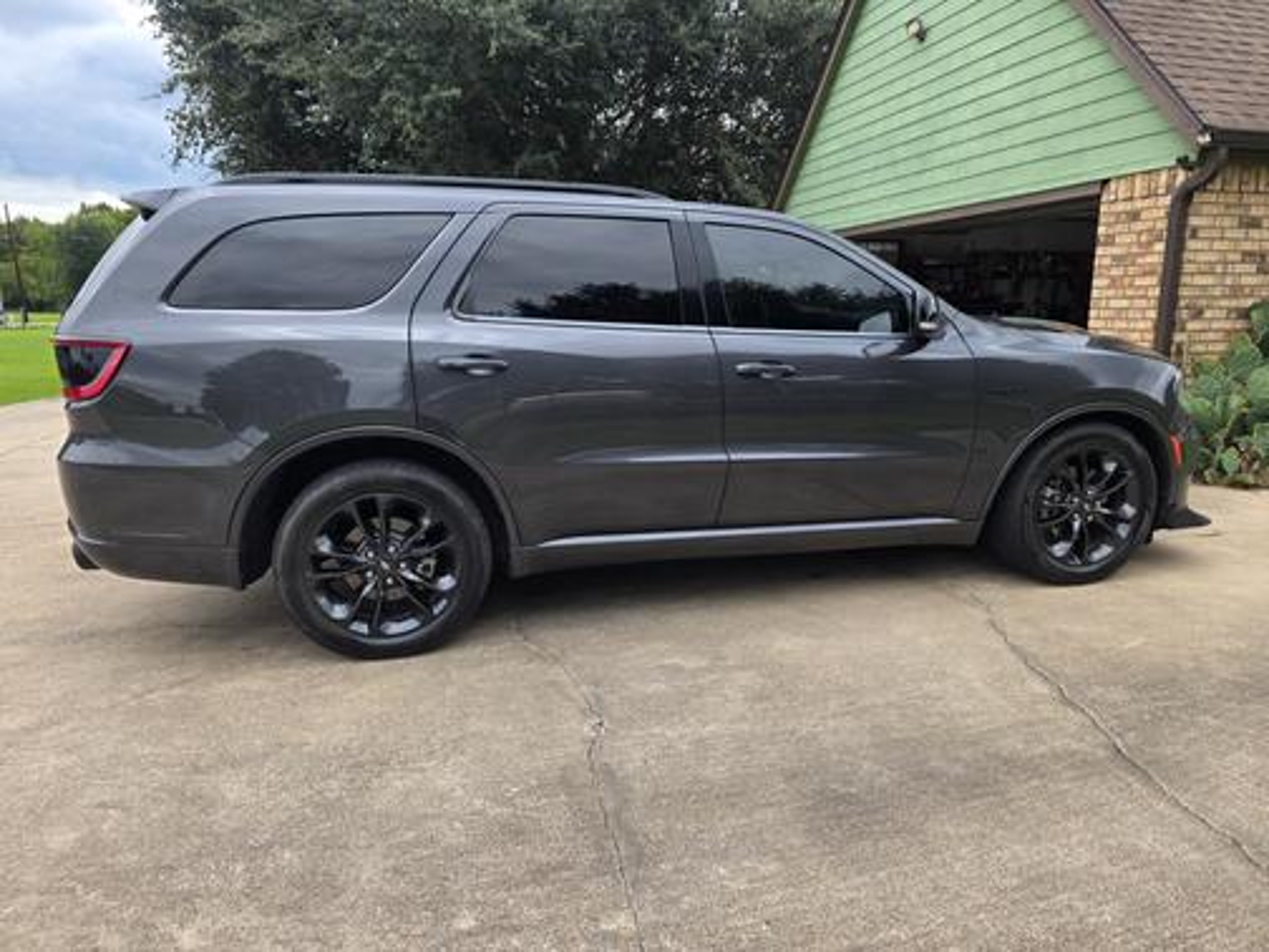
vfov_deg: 58.9
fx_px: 843
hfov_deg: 73.9
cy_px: 476
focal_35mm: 23
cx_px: 634
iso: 50
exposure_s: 1/180
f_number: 1.7
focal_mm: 6.3
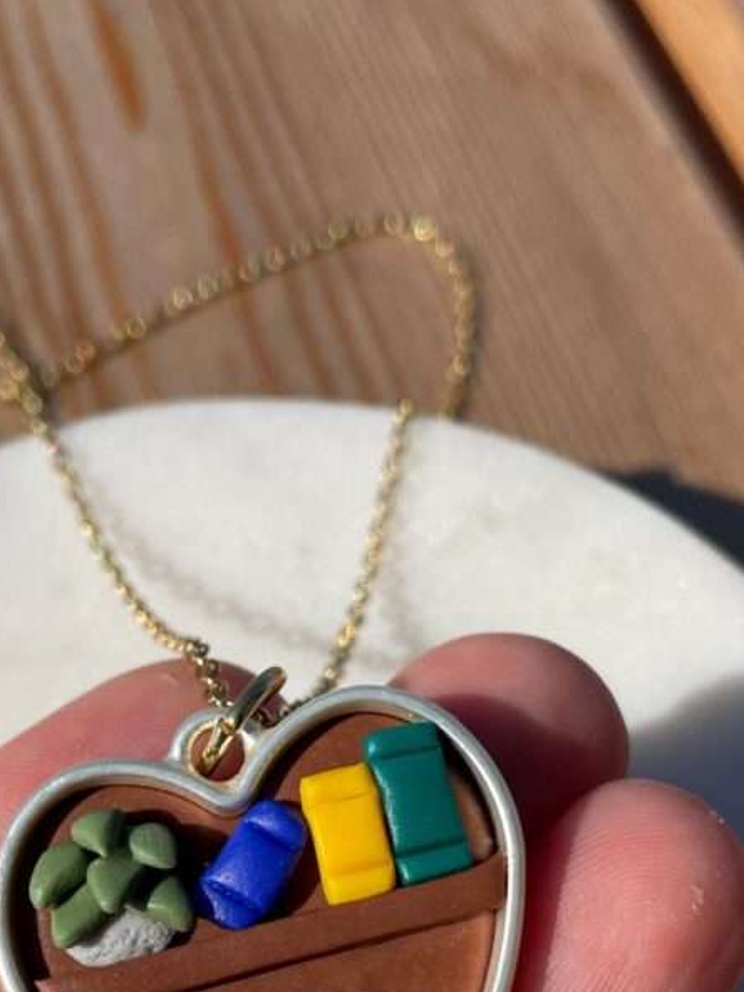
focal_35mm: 45
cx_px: 275
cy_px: 828
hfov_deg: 32.0
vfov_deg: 40.0
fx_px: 1290
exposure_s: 1/4831
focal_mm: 4.2
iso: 32
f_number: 1.6
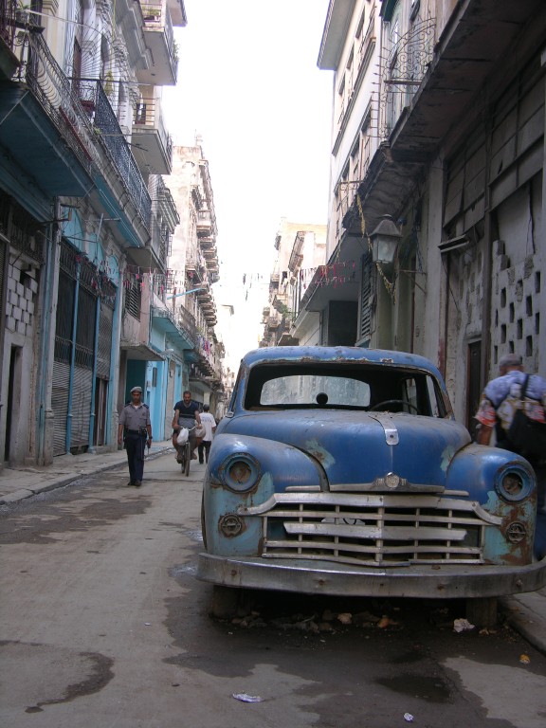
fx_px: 883
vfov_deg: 44.8
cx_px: 273
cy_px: 364
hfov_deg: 34.3
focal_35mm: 42
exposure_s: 1/23.4
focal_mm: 10.7
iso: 50
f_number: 2.9
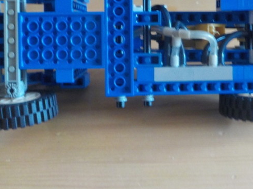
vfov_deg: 26.1
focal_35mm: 55
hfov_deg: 34.8
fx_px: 402
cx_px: 155
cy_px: 39
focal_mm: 4.1
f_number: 3.3
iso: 400
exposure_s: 1/13
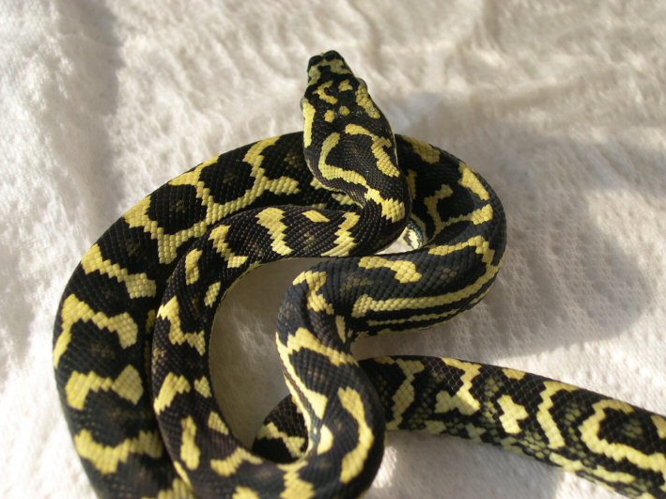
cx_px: 330
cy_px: 246
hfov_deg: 30.7
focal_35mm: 63
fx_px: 1211
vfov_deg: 23.3
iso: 100
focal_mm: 13.2
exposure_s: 1/406
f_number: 3.5
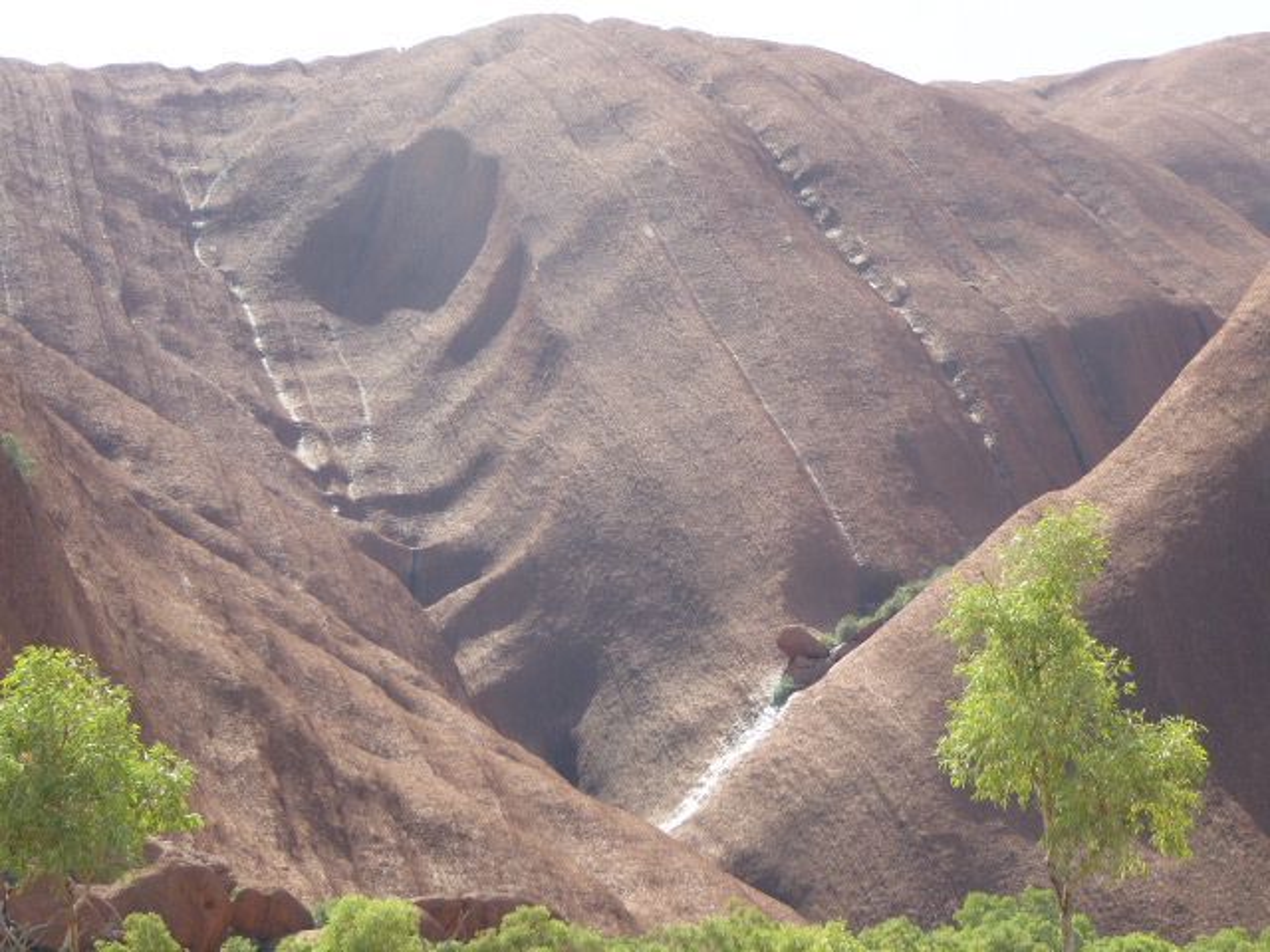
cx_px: 635
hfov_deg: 18.4
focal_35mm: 107
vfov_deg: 13.8
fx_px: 3926
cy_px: 476
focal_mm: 17.5
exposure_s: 1/125
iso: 80
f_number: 5
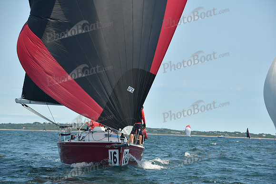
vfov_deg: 9.5
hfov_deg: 14.2
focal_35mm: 145
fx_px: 1112
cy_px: 92
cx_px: 138
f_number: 8
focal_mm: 145
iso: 320
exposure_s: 1/640
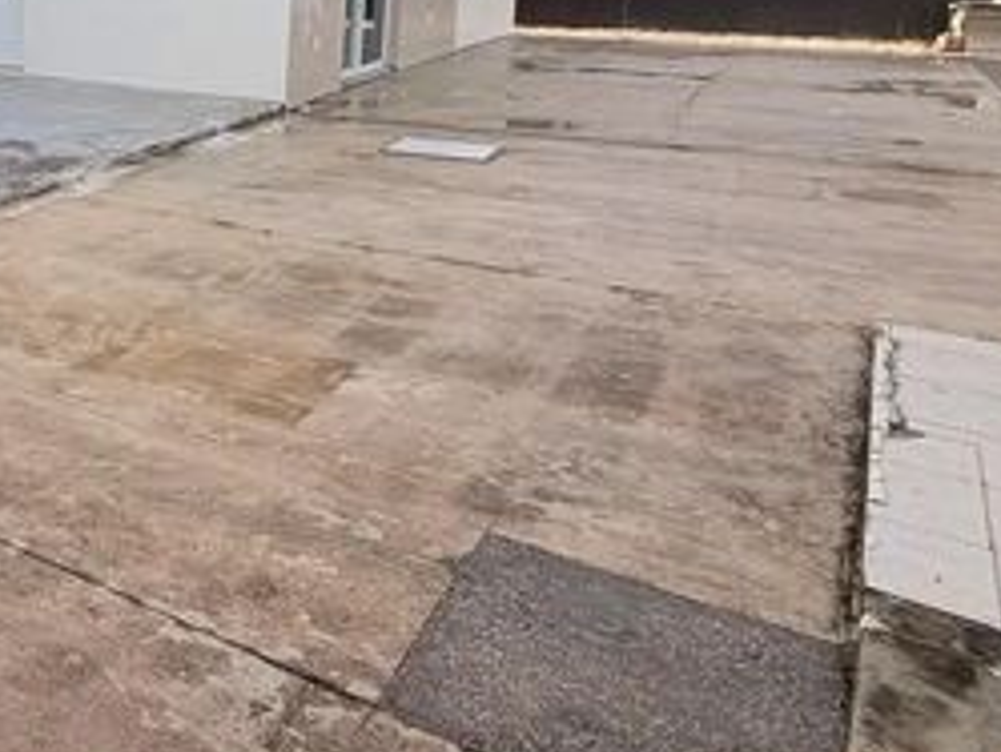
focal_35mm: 36
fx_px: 1042
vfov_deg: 37.5
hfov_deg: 39.1
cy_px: 101
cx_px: -169
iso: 40
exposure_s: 1/770
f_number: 2.2
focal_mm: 2.22
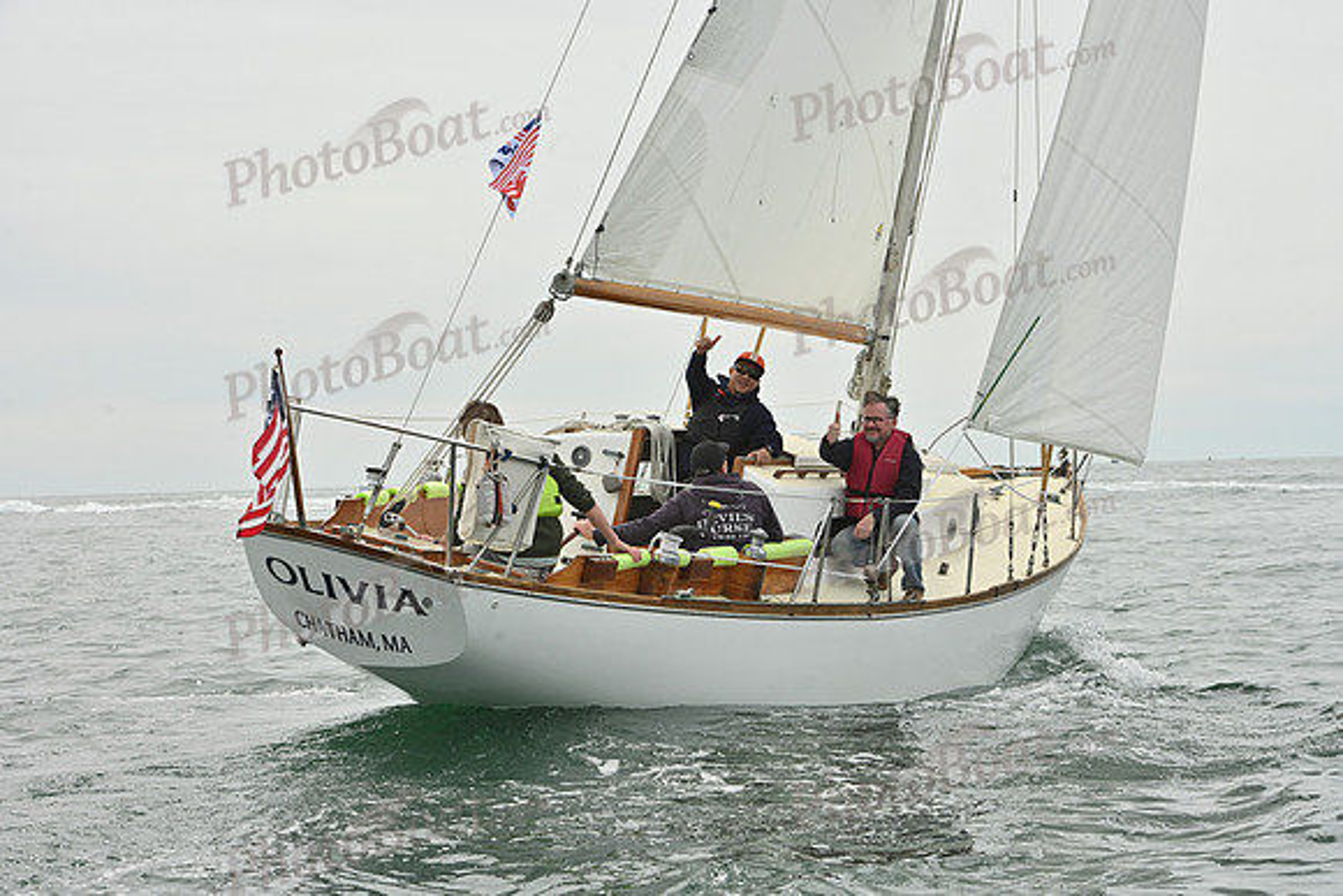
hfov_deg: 22.6
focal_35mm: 90
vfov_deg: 15.2
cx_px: 672
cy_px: 448
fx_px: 3358
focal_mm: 90
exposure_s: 1/800
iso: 320
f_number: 11
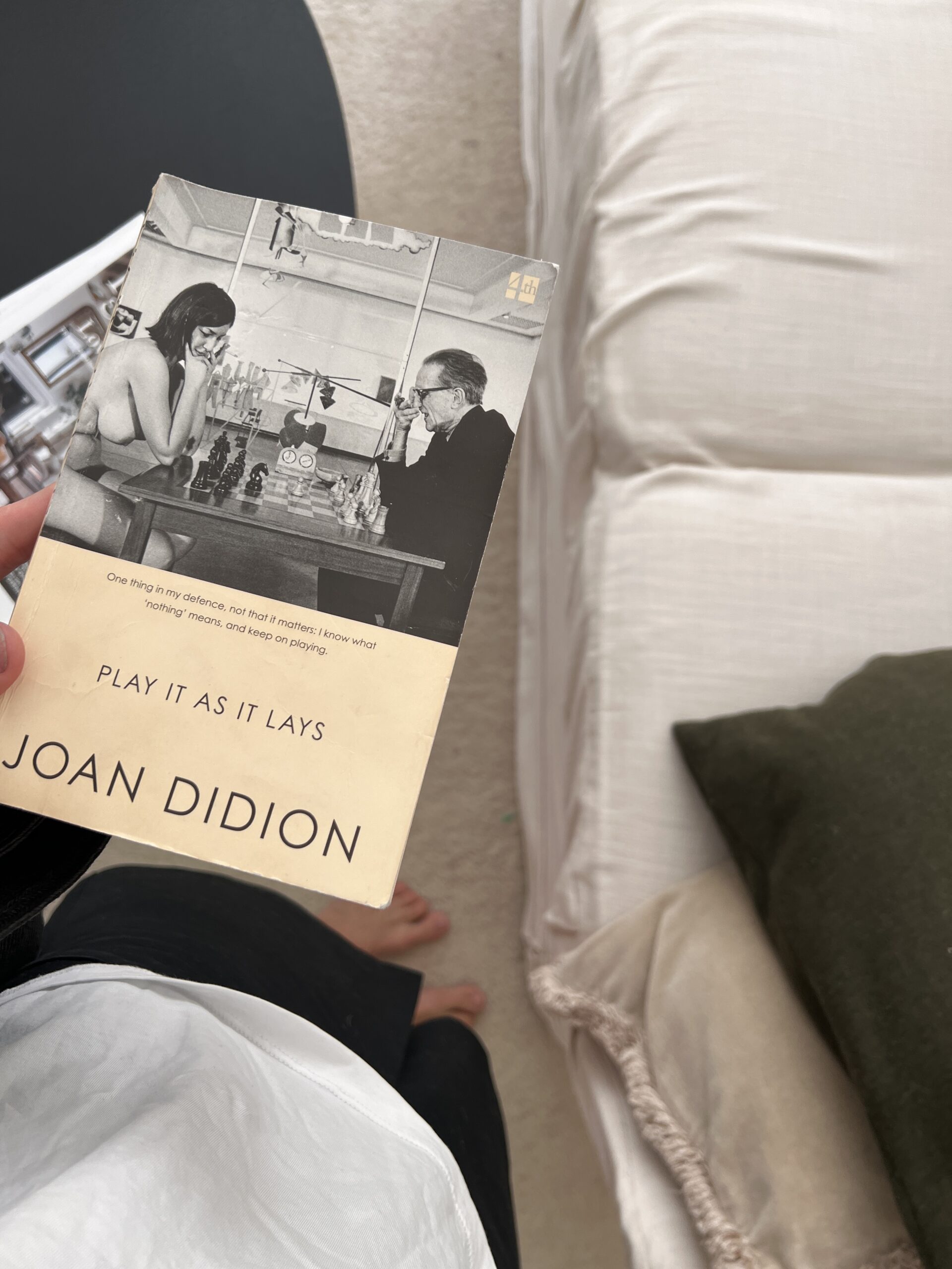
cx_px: 476
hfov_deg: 53.1
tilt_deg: -82.6
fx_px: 953
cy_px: 634
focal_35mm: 26
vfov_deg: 67.3
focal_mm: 5.7
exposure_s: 1/121
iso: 50
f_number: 1.5
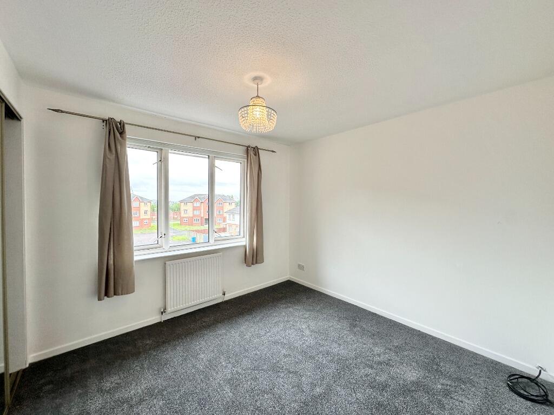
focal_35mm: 14
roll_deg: +0.3
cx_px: 277
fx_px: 224
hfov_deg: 102.1
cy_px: 208
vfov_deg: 85.7
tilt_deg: -0.8
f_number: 2.2
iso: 64
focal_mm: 2.22
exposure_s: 1/99
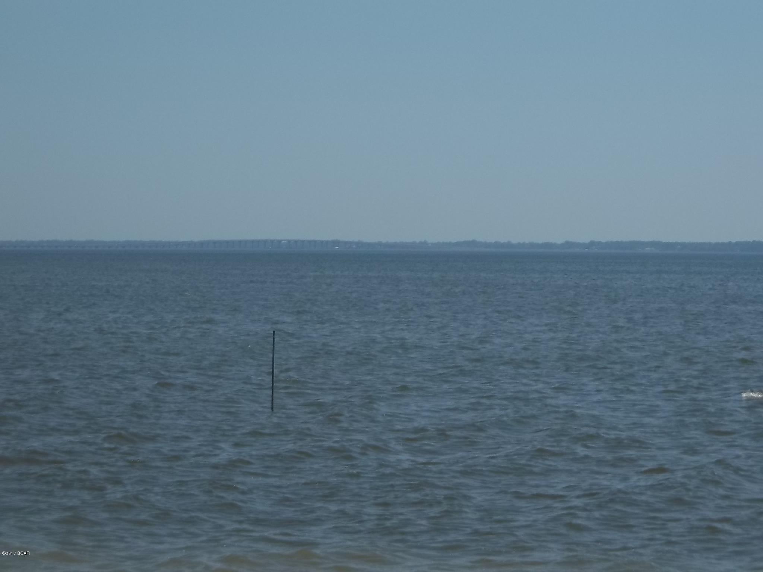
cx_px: 382
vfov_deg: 11.0
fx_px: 2976
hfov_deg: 14.6
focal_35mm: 135
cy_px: 286
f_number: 5.9
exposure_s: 1/800
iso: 80
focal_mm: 24.5
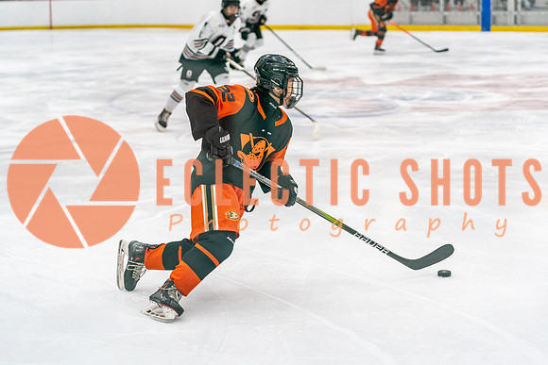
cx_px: 274
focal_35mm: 81
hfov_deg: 25.1
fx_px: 1233
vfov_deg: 16.9
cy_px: 154
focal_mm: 70
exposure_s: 1/1250
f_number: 2.8
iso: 3200
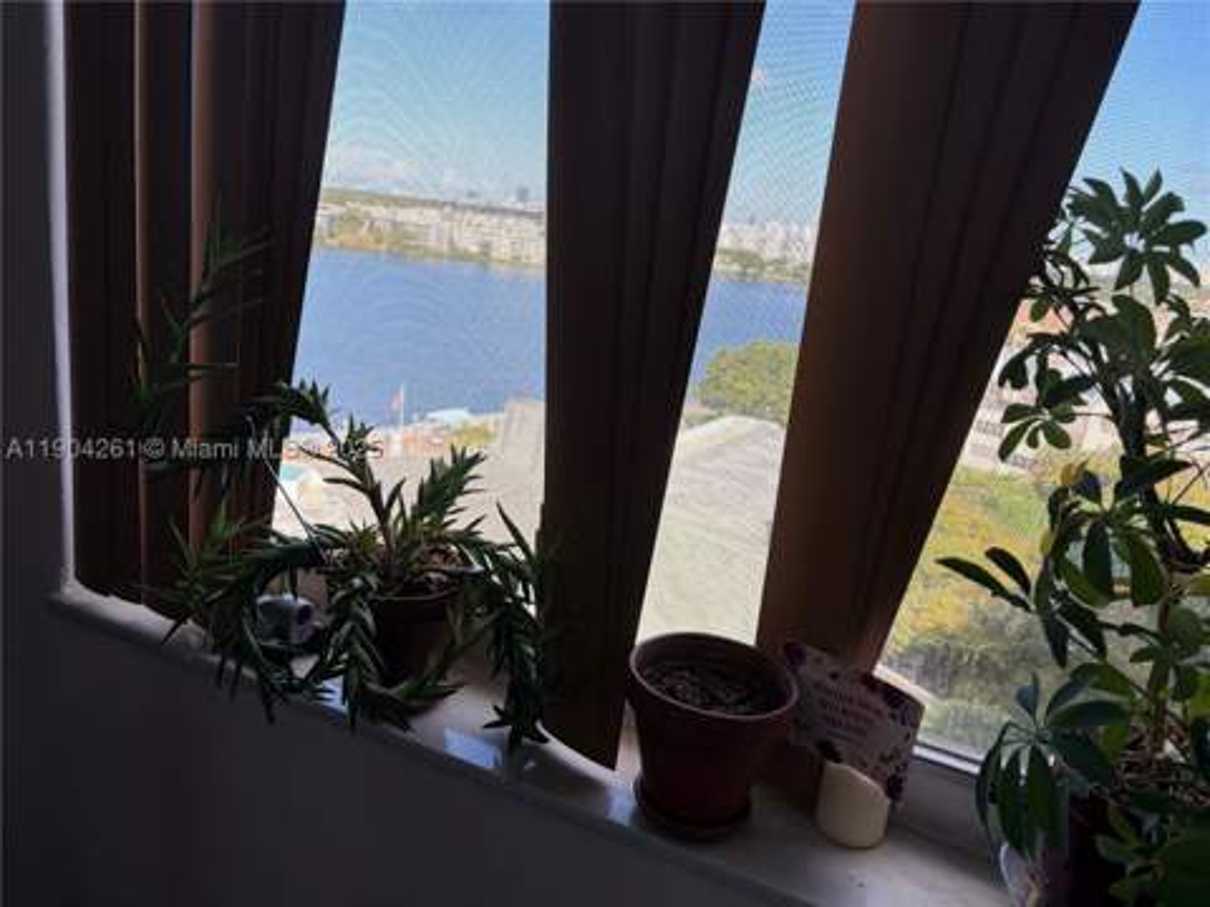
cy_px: 454
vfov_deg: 53.1
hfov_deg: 67.3
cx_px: 605
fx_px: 909
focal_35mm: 26
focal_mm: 5.96
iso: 64
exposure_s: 1/539
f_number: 1.6
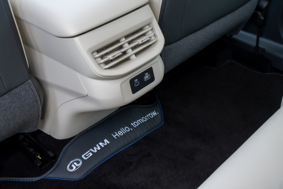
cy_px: 94
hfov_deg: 42.8
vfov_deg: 29.2
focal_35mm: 46
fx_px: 362
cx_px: 142
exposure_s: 1/25
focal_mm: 46
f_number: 10
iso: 800
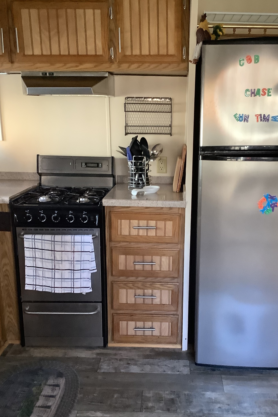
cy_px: 228
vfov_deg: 53.0
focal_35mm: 36
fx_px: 417
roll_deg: -0.3
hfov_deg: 36.7
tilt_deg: -16.3
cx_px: 171
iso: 320
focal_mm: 3.3
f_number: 2.4
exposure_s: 1/60
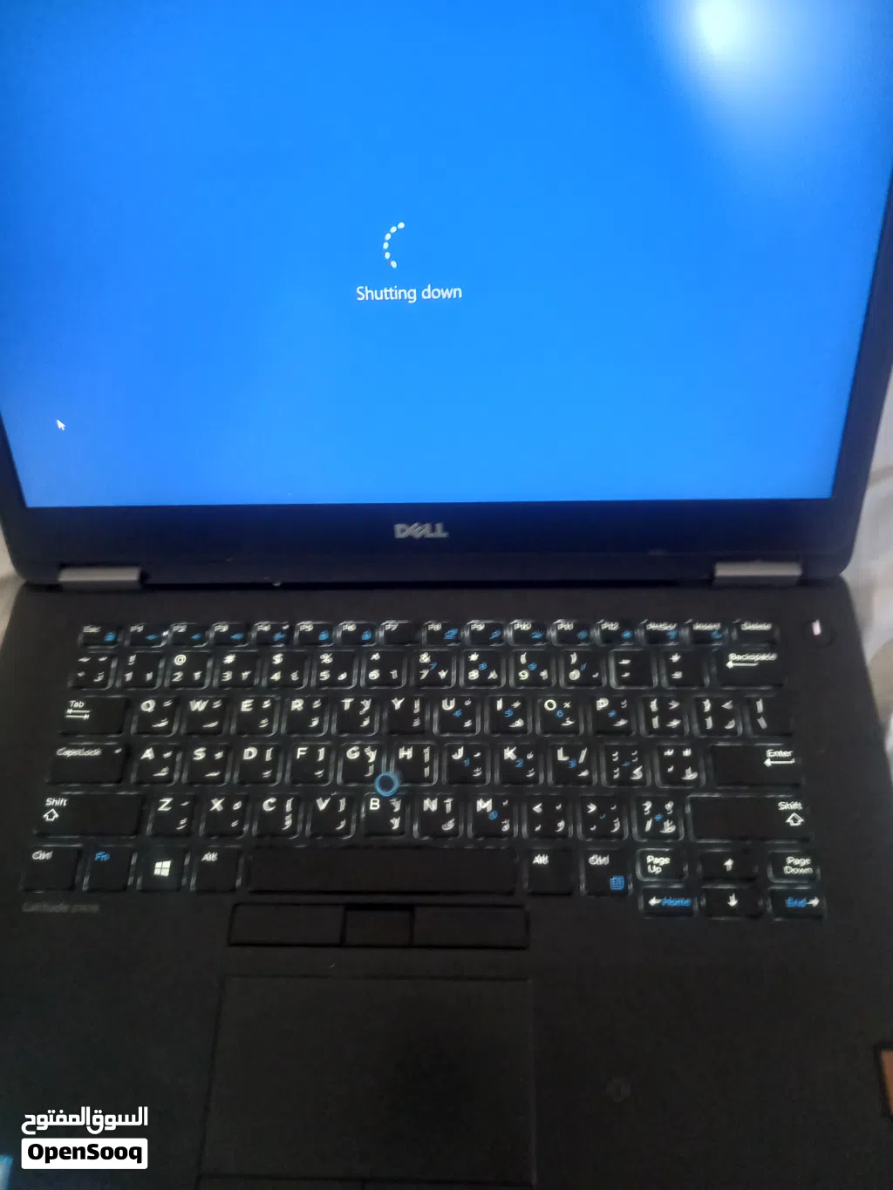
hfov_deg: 54.9
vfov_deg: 69.4
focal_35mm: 25
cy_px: 595
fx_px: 860
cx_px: 446
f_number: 2
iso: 500
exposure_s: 1/20
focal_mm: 4.6
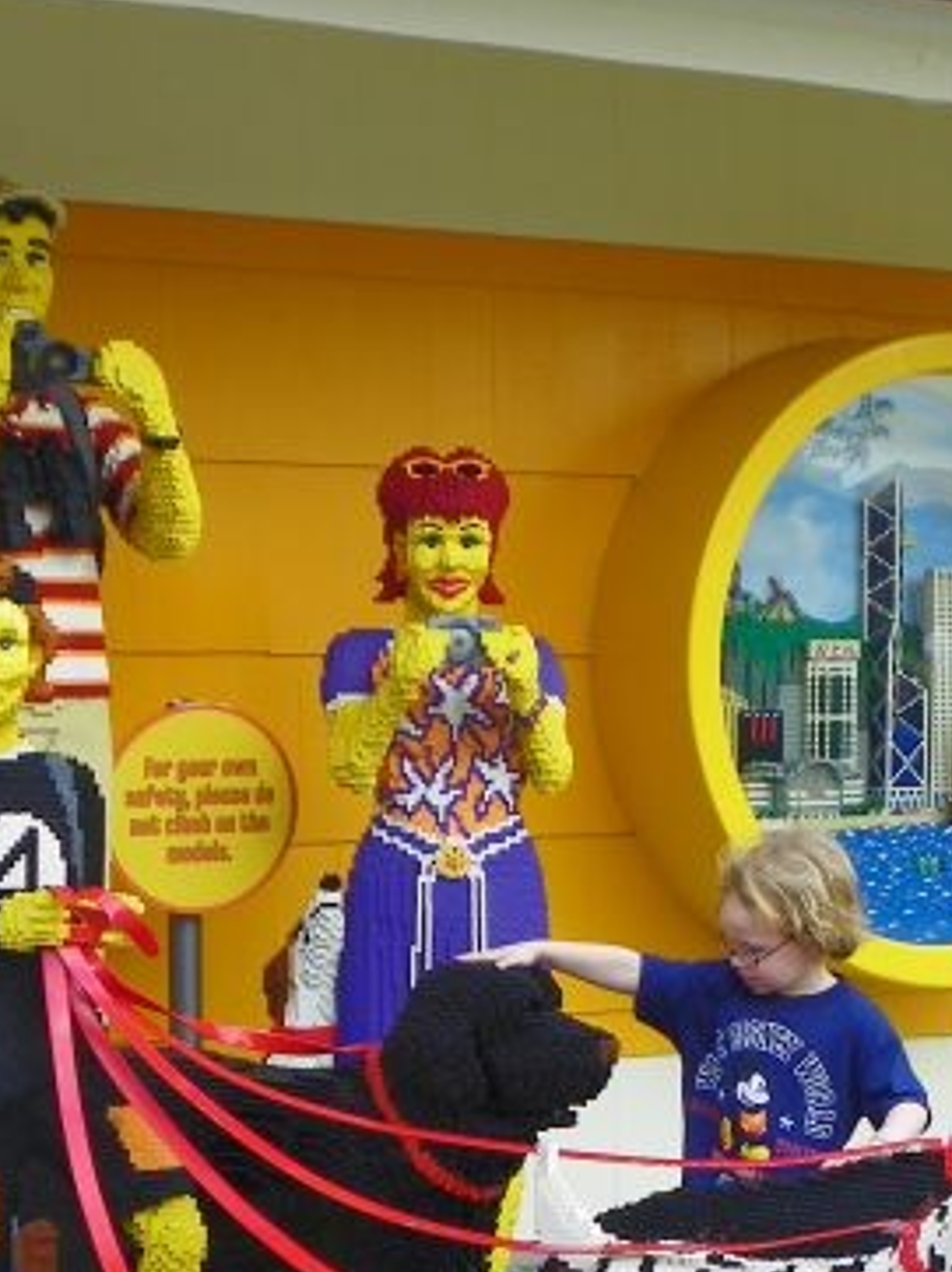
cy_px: 947
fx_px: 3378
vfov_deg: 21.2
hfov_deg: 16.0
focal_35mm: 92
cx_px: 671
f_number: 3.2
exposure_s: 1/80
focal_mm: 6.6
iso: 64
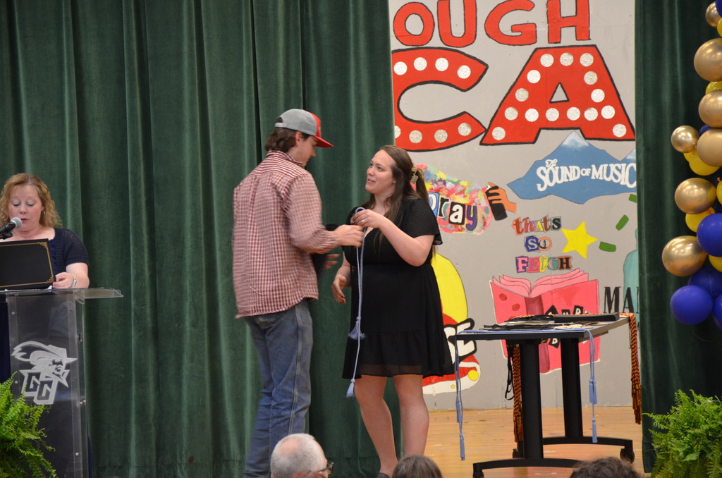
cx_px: 361
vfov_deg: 8.7
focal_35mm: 158
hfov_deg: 13.1
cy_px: 239
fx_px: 3152
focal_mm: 105
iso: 1600
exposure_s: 1/30
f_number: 5.6
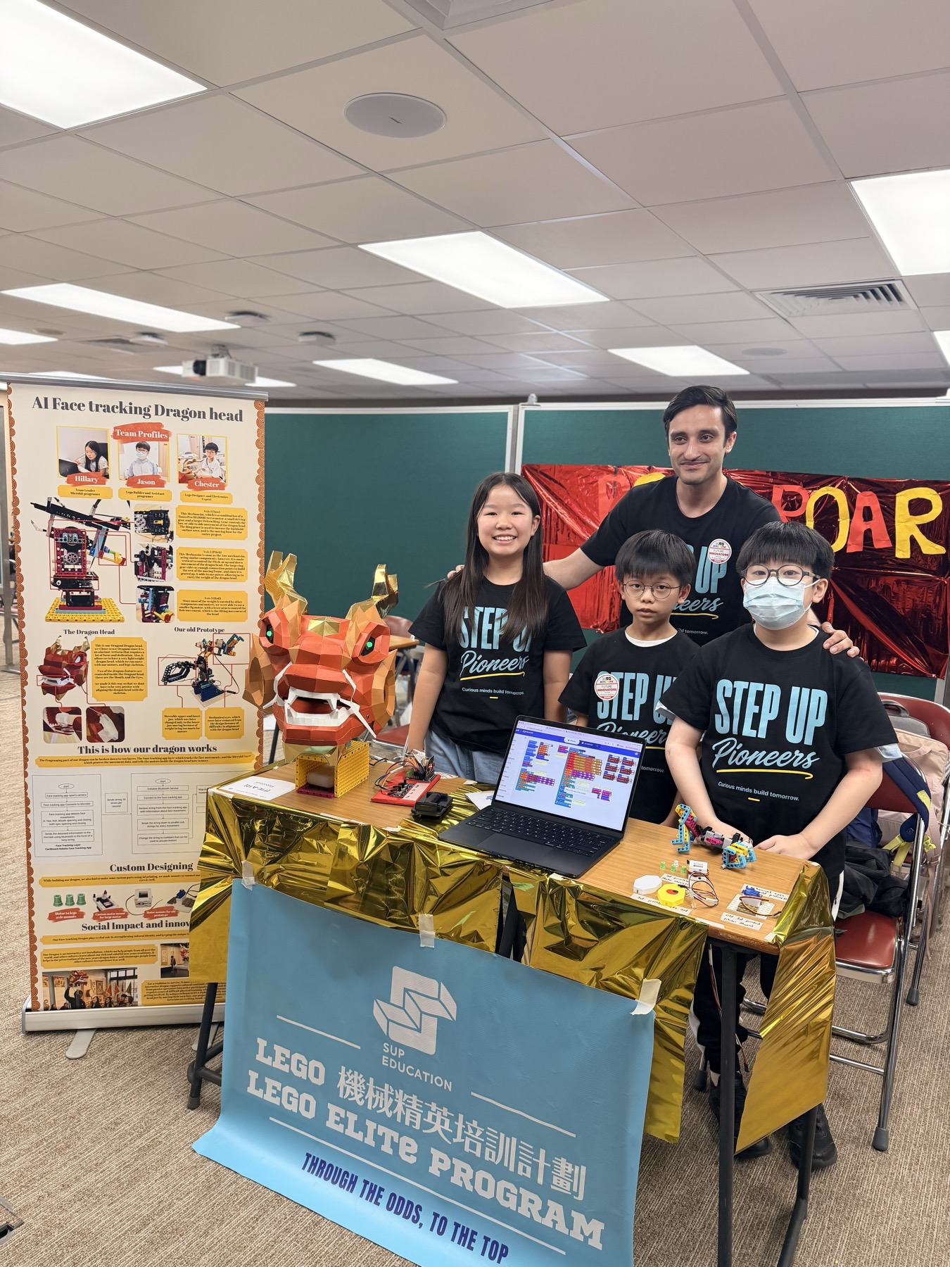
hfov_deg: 56.8
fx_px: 878
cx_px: 475
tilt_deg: -10.1
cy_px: 634
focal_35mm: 24
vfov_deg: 71.6
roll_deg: -2.8
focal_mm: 6.76
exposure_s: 1/235
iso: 200
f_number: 1.78
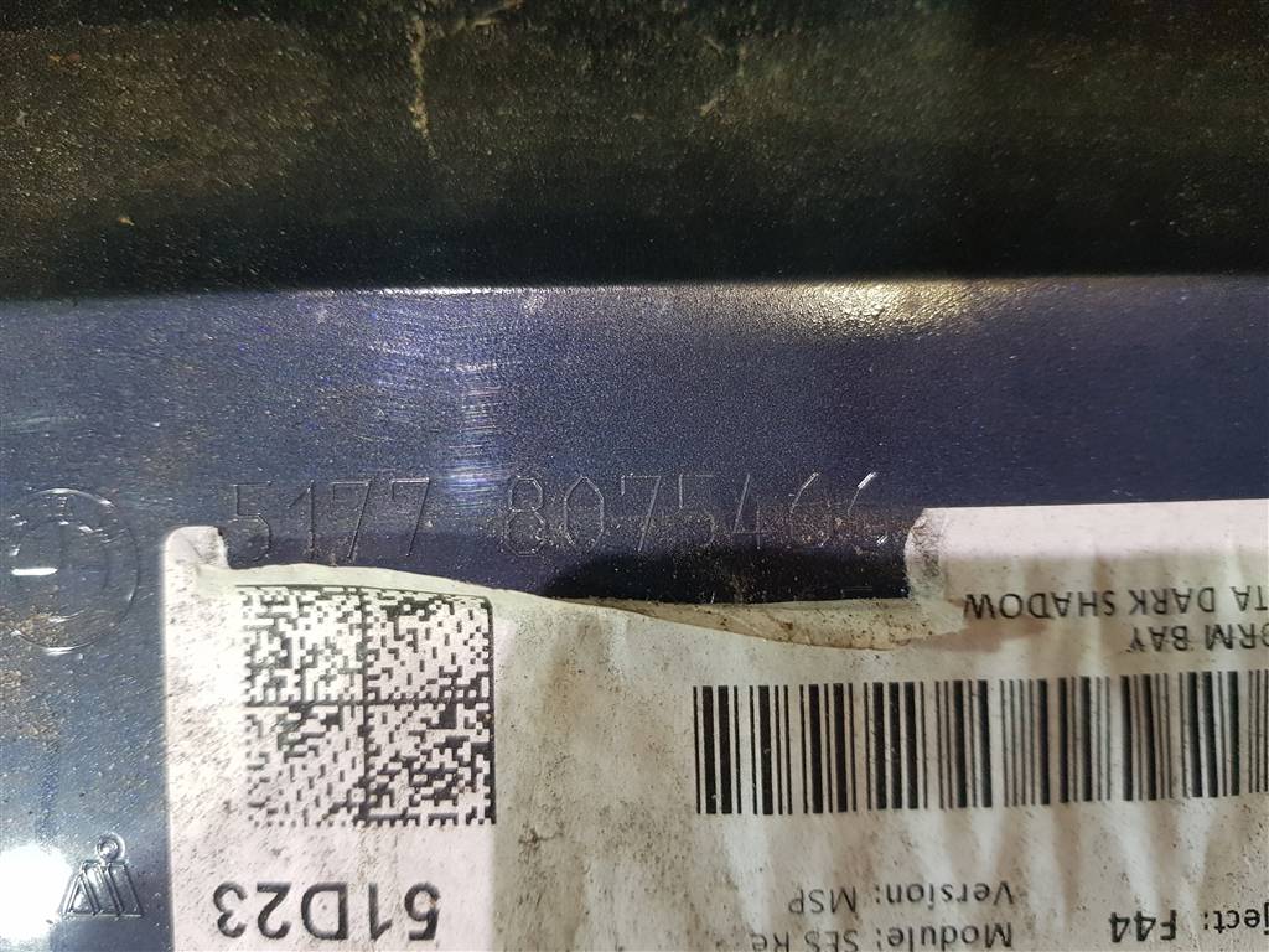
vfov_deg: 53.1
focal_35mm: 26
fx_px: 953
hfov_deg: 67.3
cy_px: 476
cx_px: 634
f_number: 1.7
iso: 400
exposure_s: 1/50
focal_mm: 4.2
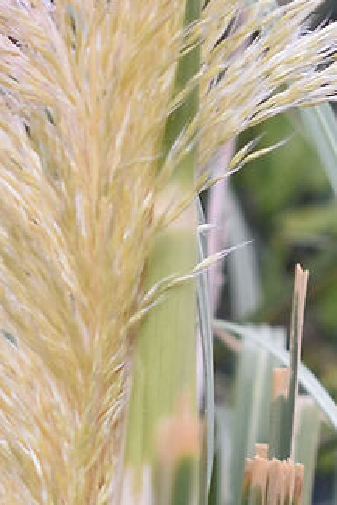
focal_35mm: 553
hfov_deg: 2.5
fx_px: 7756
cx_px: -441
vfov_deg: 3.7
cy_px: 312
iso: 320
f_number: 6.3
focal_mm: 50
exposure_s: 1/160
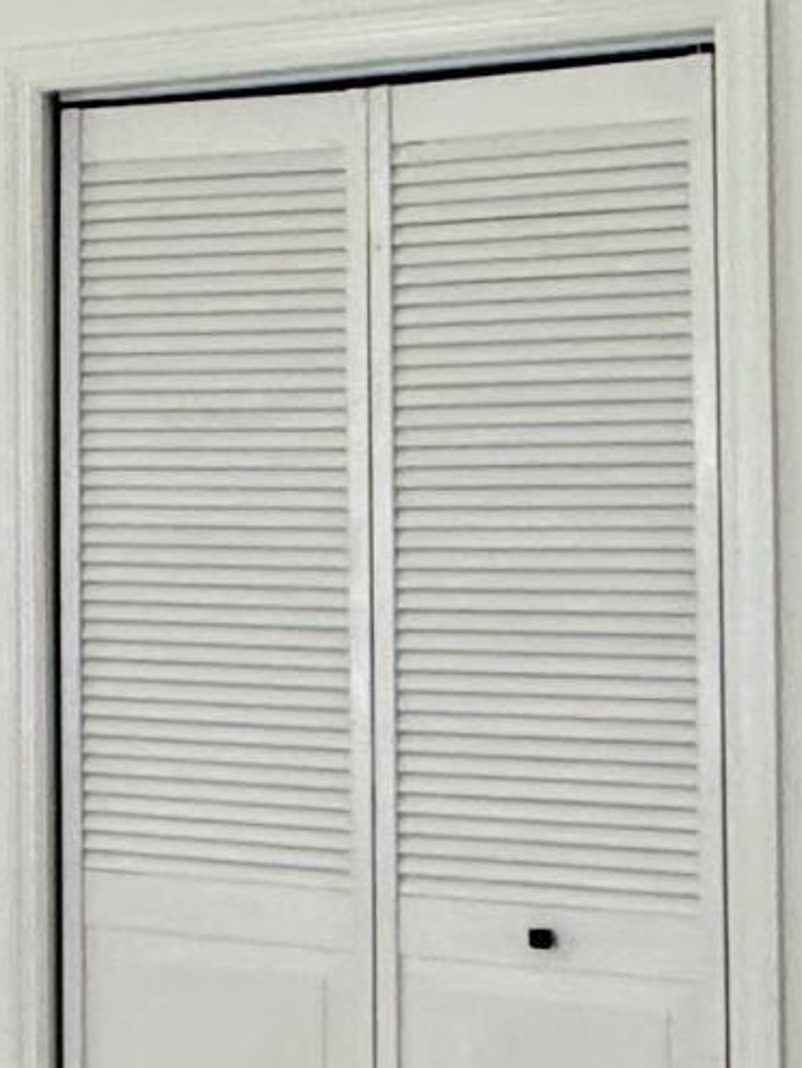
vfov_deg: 23.0
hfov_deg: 15.6
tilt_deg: -0.5
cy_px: 478
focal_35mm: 85
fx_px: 2623
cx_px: -506
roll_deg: -0.6
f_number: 2.2
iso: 320
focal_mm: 2.22
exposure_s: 1/77
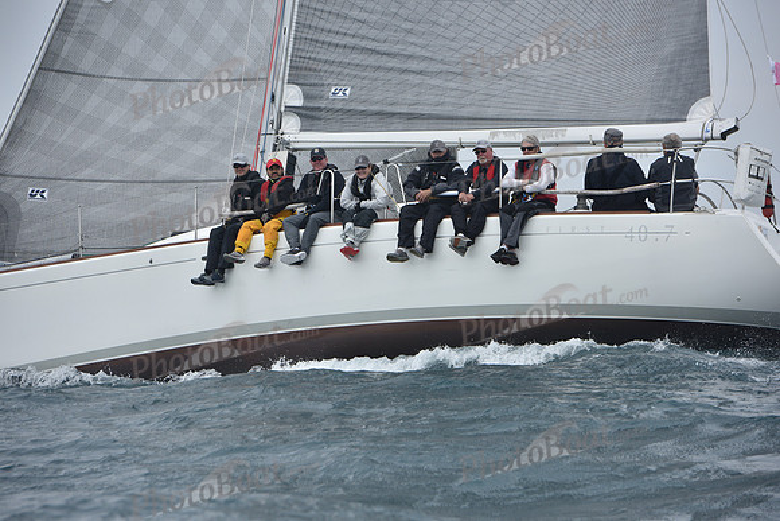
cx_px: 390
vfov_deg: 7.2
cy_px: 260
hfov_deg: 10.8
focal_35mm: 190
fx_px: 4117
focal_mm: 190
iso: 250
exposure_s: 1/800
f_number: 6.3
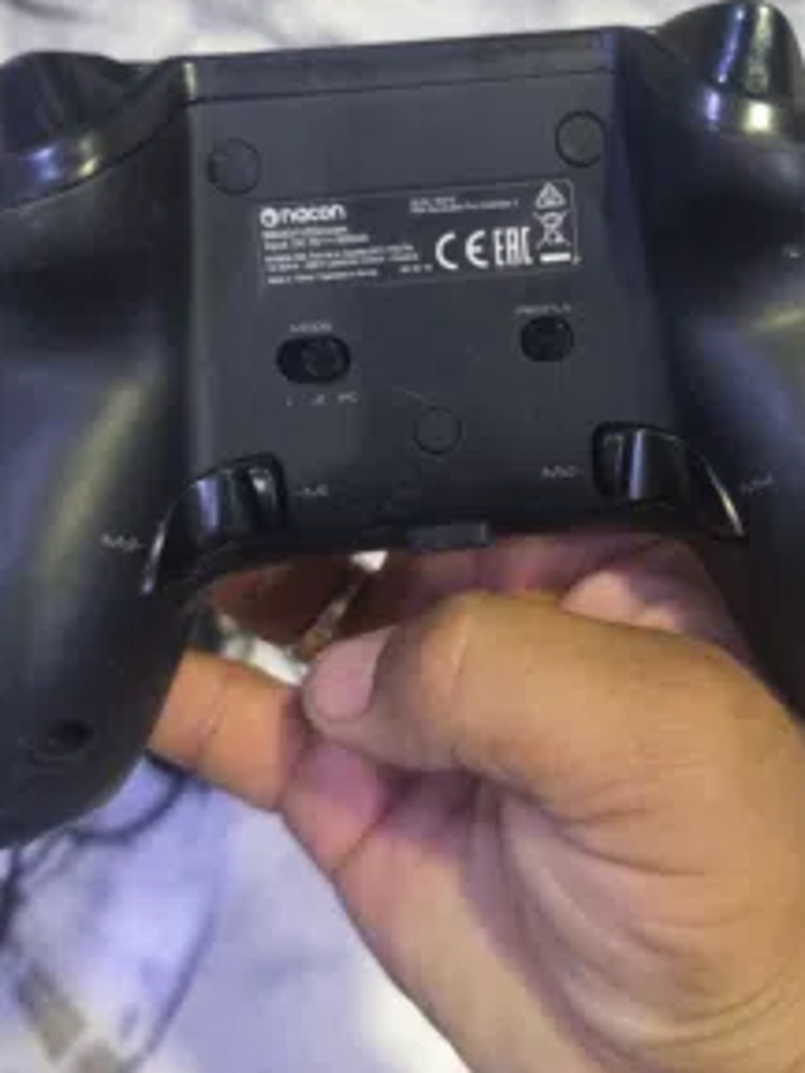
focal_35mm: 32
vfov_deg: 56.7
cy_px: 481
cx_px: 518
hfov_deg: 43.7
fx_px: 992
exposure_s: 1/33.3
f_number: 1.6
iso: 1000
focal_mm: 6.57
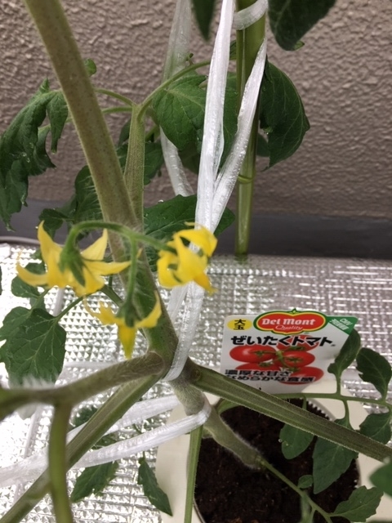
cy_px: 262
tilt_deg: -54.1
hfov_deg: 48.2
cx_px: 196
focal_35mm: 29
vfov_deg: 61.7
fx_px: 438
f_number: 2.2
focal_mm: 4.15
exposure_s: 1/120
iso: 32
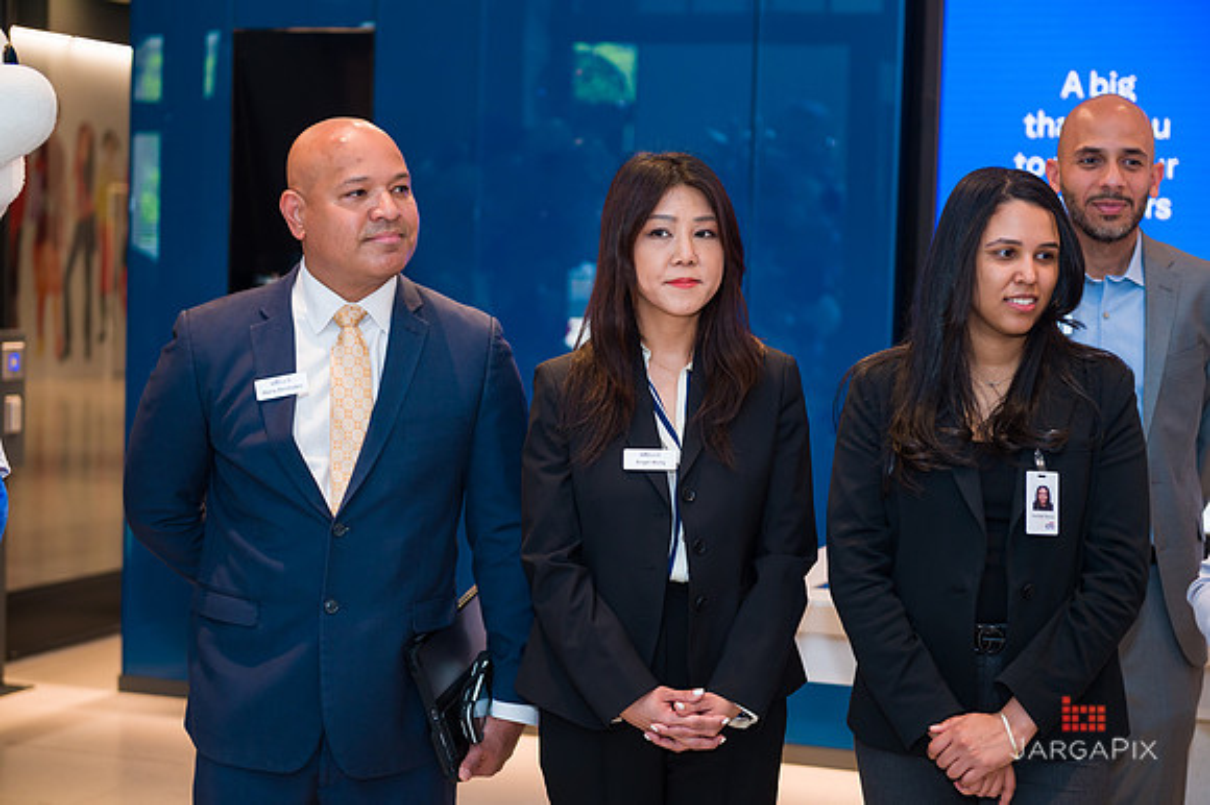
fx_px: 2351
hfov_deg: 28.9
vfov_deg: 19.4
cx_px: 605
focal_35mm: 70
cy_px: 402
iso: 800
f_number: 4
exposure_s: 1/200
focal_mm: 70
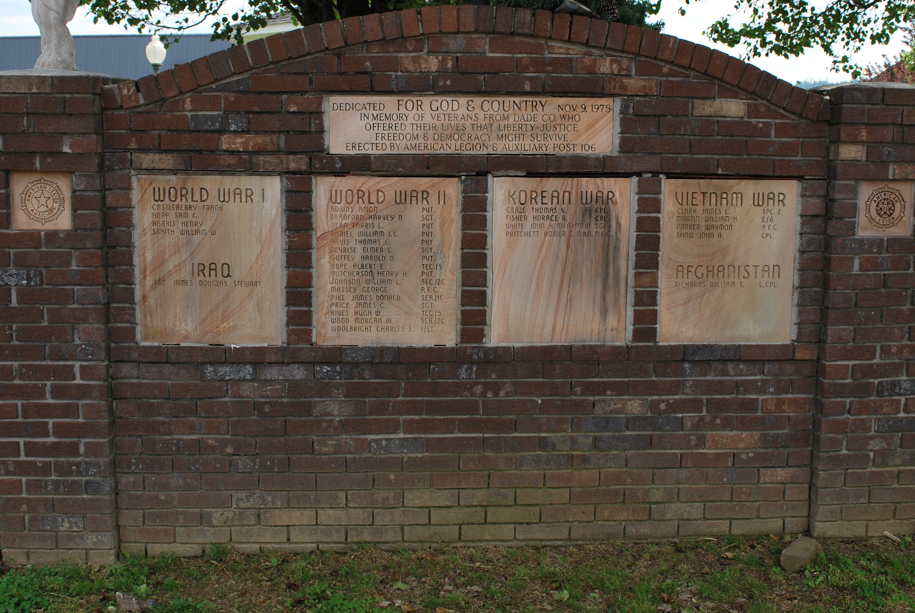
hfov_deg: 49.5
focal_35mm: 39
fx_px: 993
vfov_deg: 34.2
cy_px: 261
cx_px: 462
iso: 100
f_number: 6.3
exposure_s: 1/160
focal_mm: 20
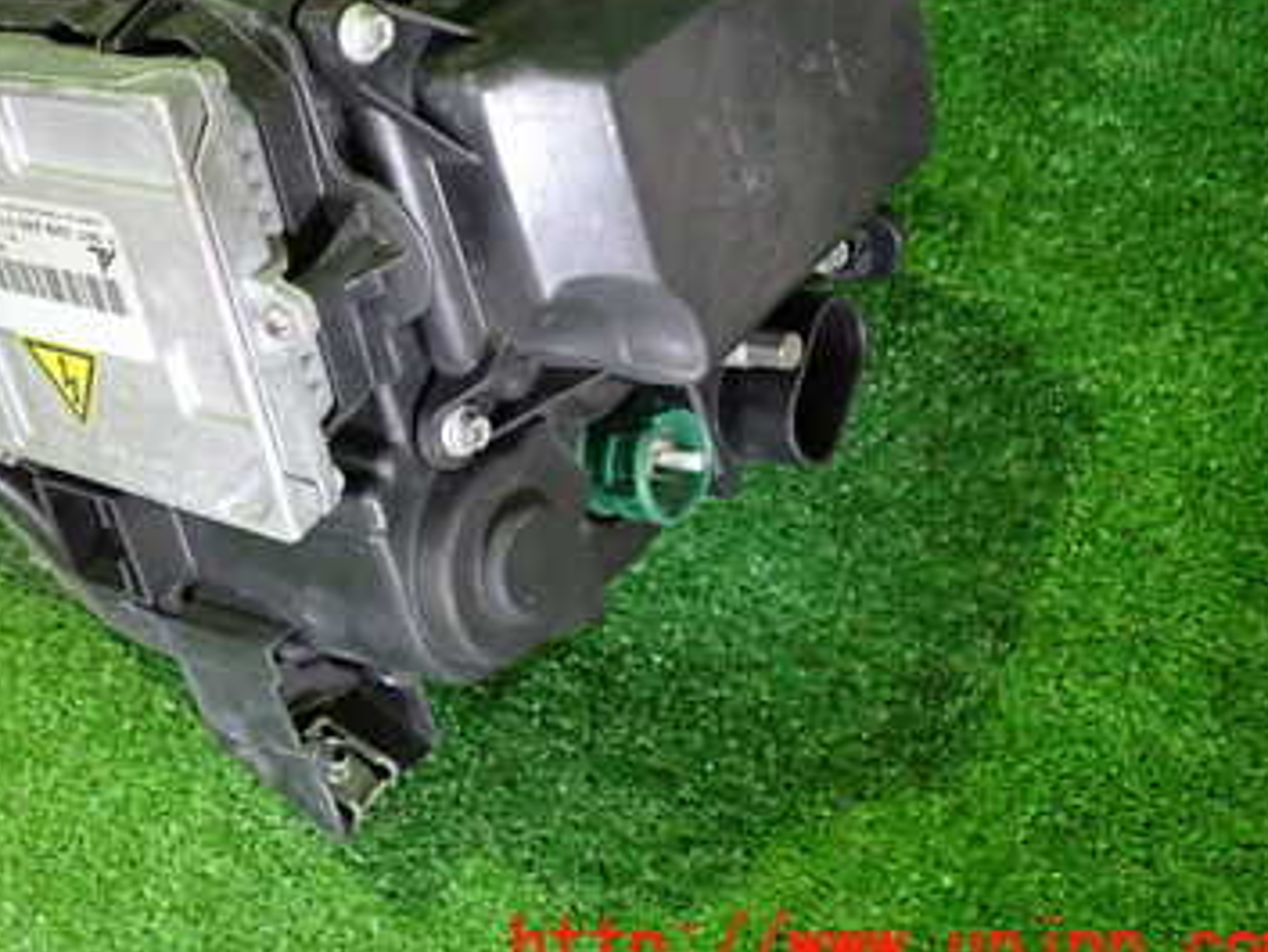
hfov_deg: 36.2
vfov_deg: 28.0
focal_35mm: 51
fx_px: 1869
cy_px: 187
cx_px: 244
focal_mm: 5.4
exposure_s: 1/30
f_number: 2.3
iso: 800
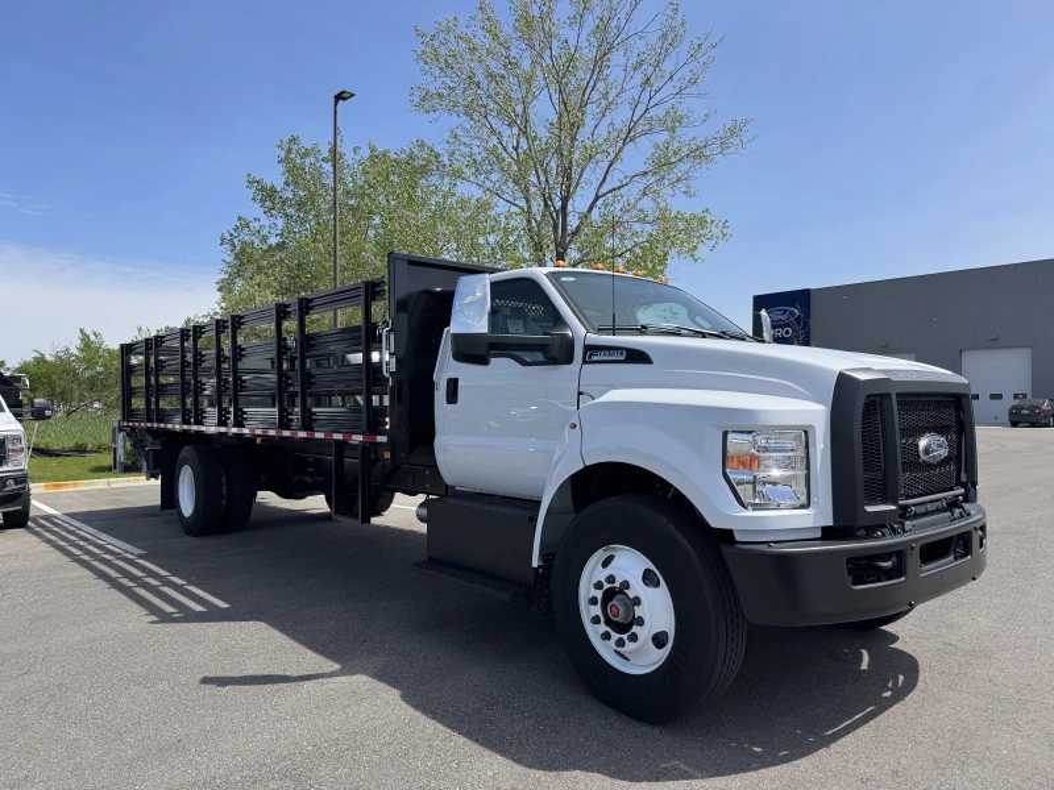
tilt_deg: +1.5
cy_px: 395
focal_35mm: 24
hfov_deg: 71.6
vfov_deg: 56.8
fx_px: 731
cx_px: 527
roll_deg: +0.6
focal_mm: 6.76
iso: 80
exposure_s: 1/4310
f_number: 1.78
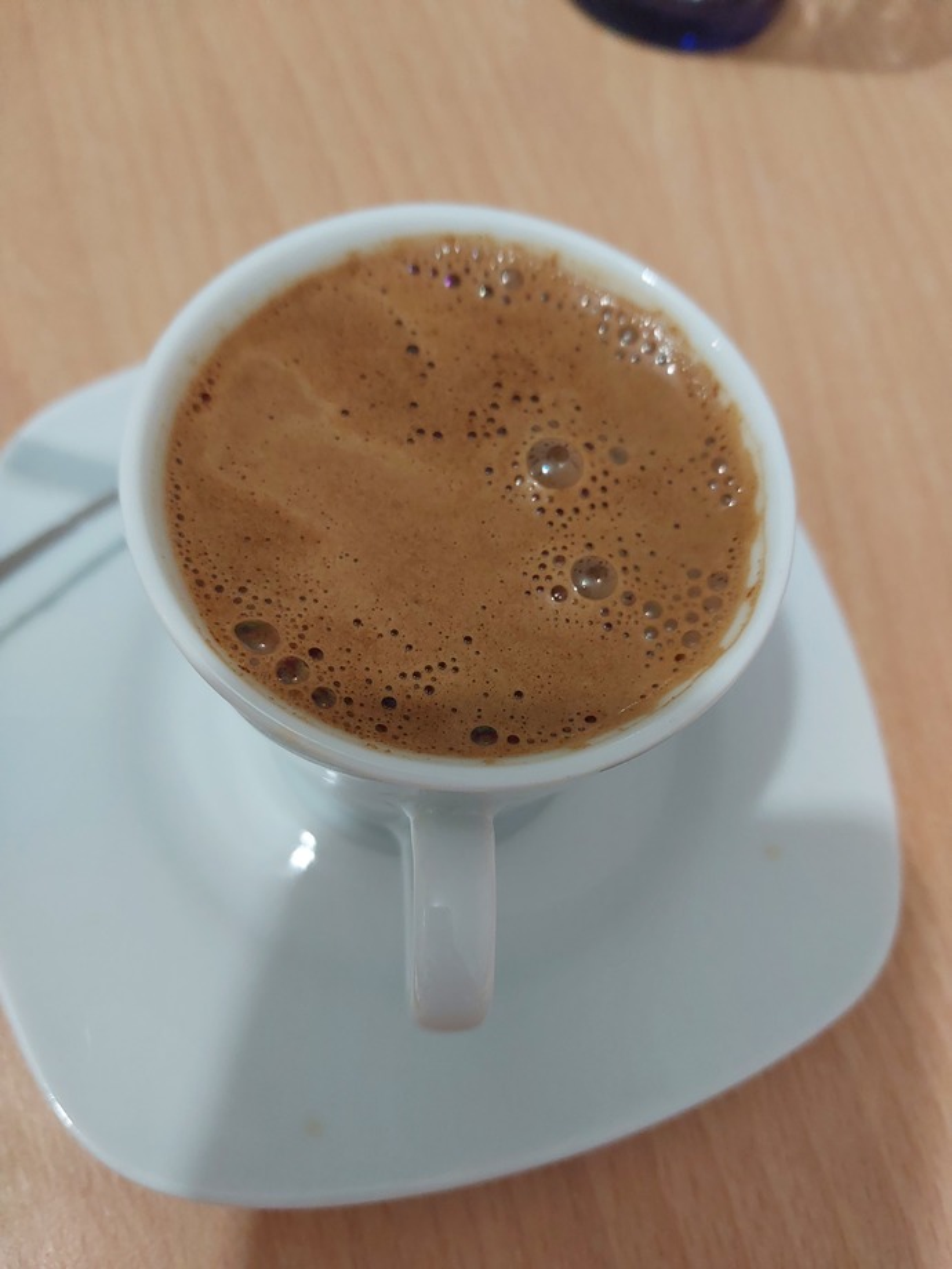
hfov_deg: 46.8
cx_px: 476
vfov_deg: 60.0
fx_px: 1100
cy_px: 634
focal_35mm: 30
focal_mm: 4.6
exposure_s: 1/33
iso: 400
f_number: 1.8
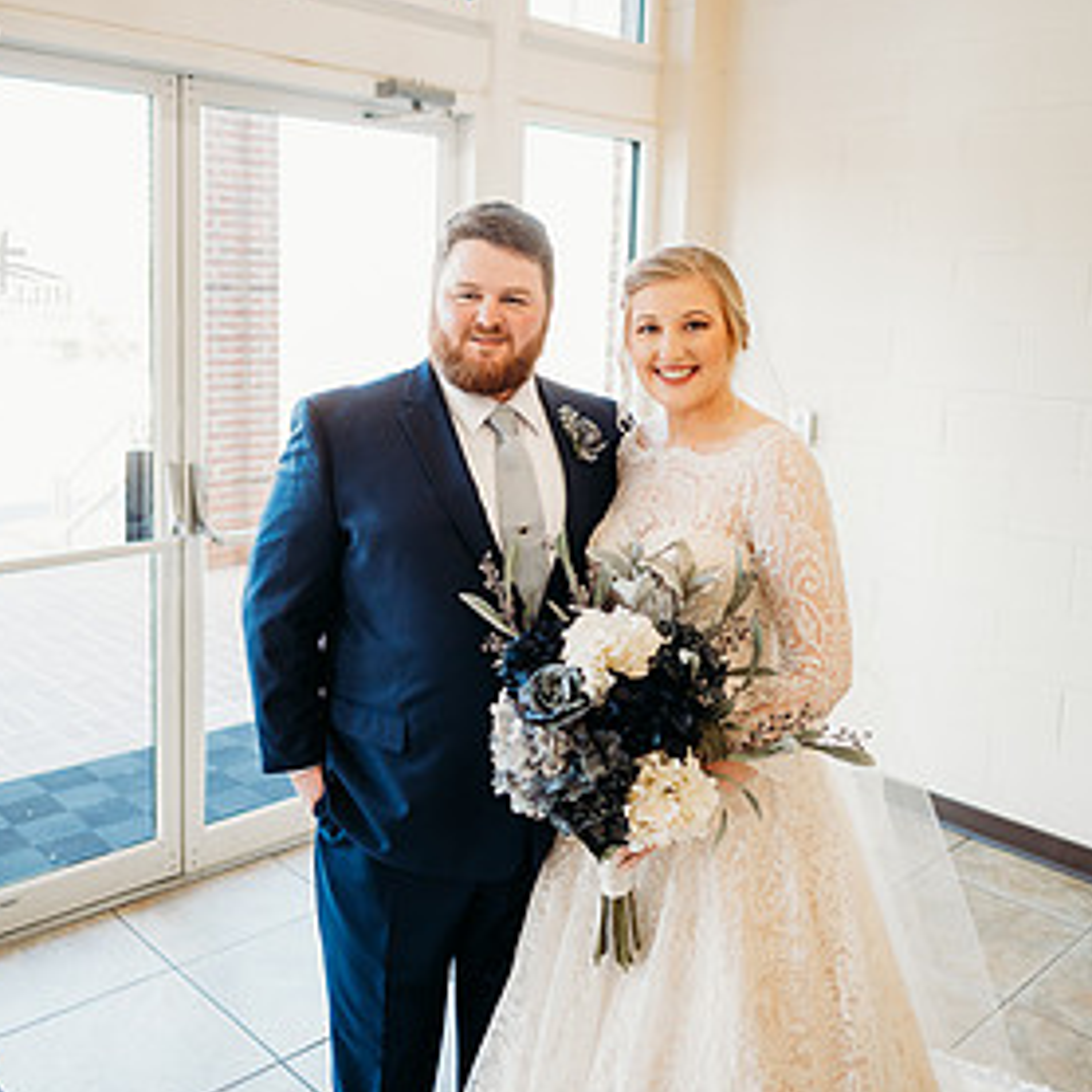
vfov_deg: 49.4
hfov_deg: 49.7
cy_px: 424
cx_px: 562
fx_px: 1178
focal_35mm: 33
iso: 400
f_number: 1.8
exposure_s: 1/160
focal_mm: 24
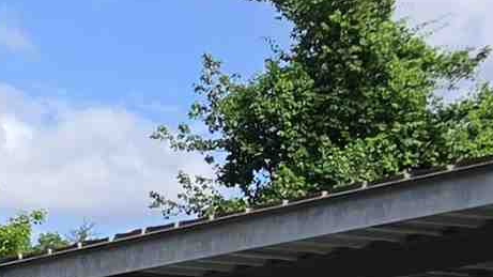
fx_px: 2182
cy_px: 627
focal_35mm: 167
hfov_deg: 12.0
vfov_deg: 6.9
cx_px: -336
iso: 80
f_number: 1.8
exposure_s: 1/3446
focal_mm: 5.4
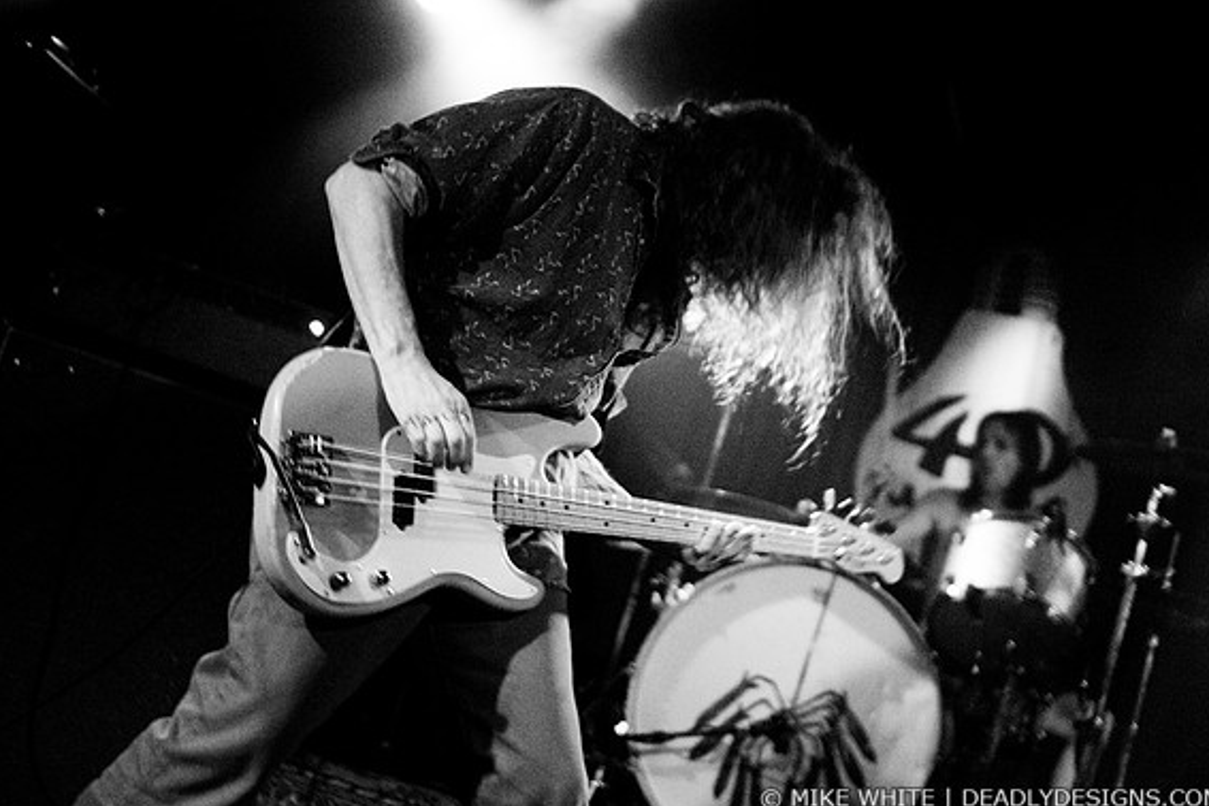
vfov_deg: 29.2
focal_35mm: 46
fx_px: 1545
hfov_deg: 42.7
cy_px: 406
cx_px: 614
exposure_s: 1/60
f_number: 1.8
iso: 1000
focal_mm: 30
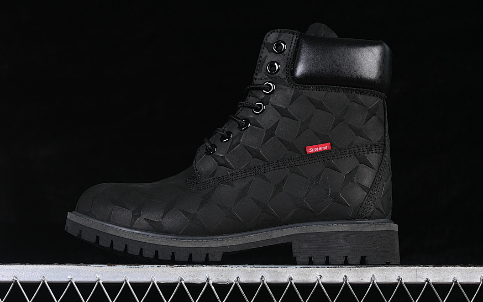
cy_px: 163
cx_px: 240
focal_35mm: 78
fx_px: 1027
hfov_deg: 26.5
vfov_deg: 16.7
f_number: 6.3
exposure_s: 1/60
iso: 160
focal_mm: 50
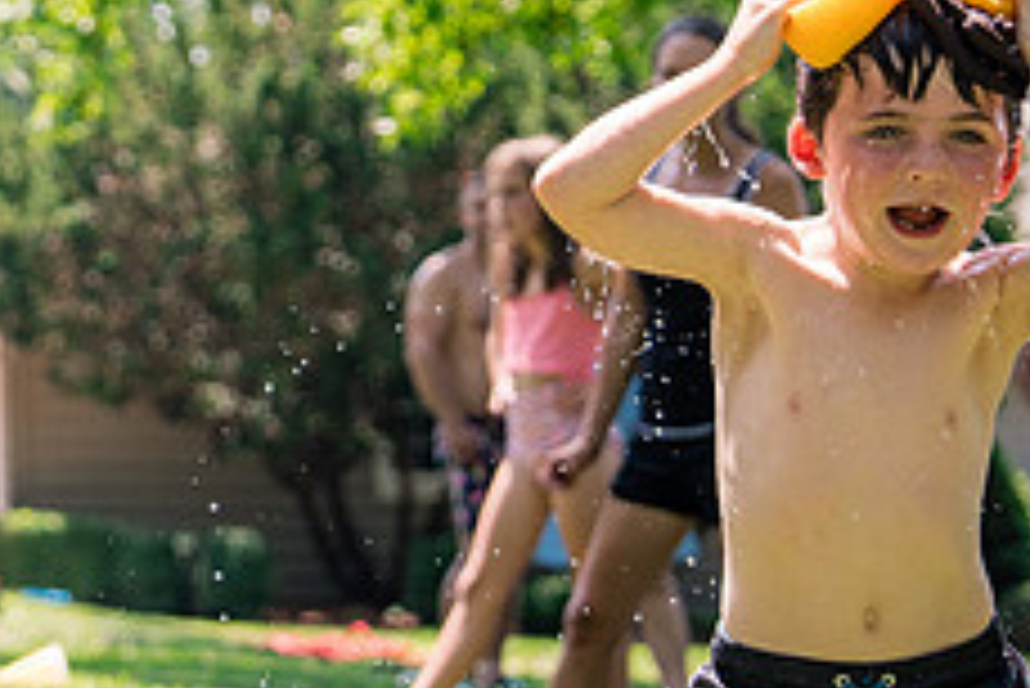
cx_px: -359
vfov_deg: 8.9
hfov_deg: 12.8
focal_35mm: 154
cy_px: 103
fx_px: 4409
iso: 250
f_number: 2.8
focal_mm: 52
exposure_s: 1/1600
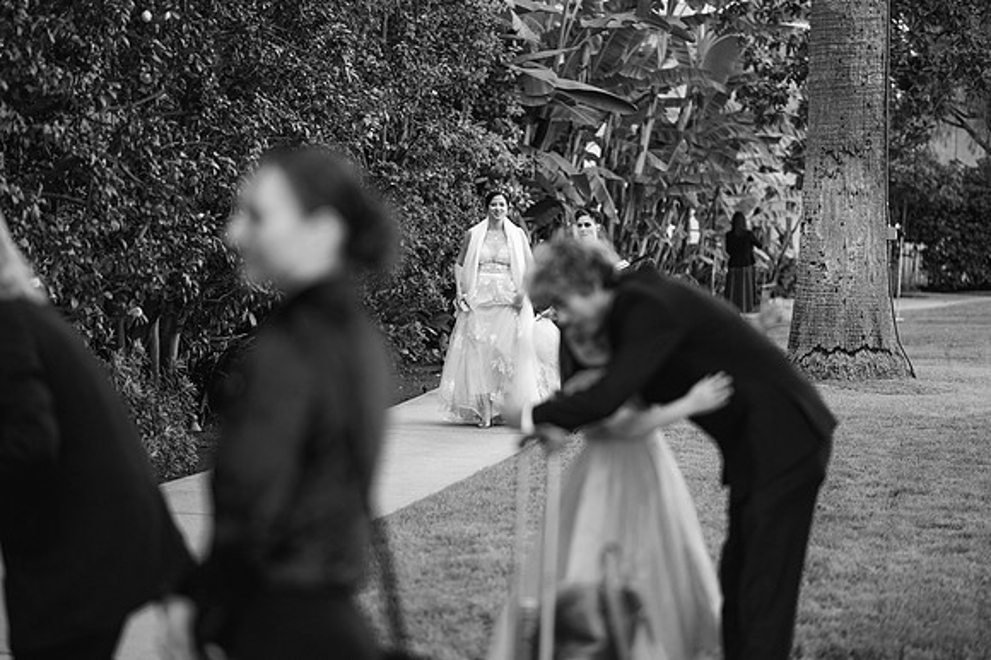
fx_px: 2338
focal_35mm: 85
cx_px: 496
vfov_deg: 16.1
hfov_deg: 23.9
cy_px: 330
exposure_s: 1/1000
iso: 1000
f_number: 2
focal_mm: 85
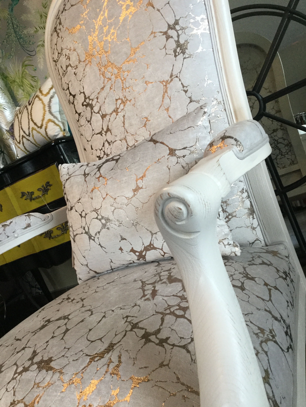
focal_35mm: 31
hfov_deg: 45.4
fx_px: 365
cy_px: 204
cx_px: 153
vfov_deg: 58.4
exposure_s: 1/33
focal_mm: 3.3
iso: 64
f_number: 2.4
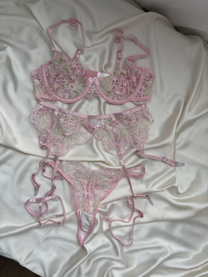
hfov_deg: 53.1
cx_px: 104
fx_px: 208
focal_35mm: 26
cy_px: 138
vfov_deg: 67.3
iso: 40
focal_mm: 5.96
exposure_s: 1/185
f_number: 1.6
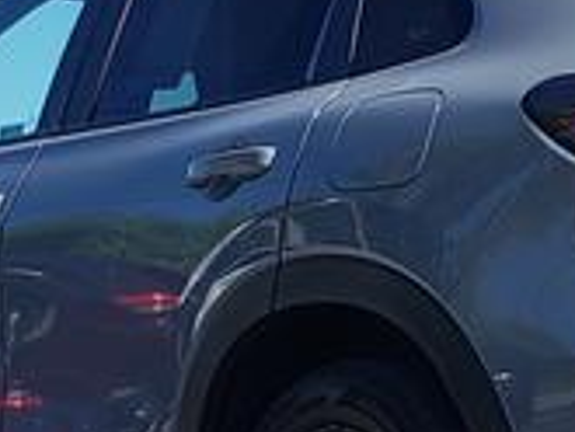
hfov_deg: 19.1
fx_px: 1679
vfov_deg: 14.6
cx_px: 516
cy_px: 341
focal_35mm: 101
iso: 50
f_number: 2.4
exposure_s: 1/843
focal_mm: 4.3
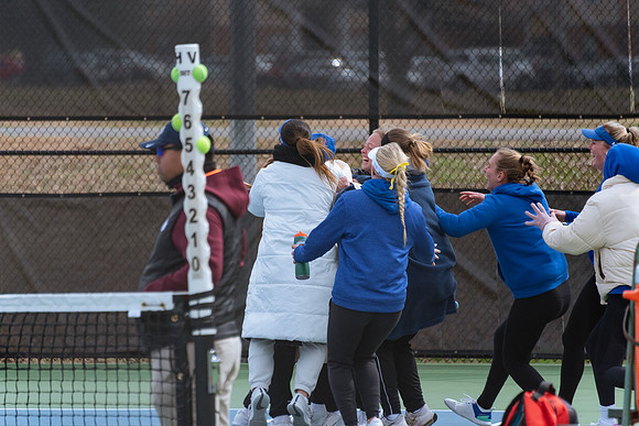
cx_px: 303
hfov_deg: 6.5
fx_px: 5642
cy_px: 204
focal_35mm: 318
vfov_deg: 4.3
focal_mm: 300
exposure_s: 1/2000
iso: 640
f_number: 5.6
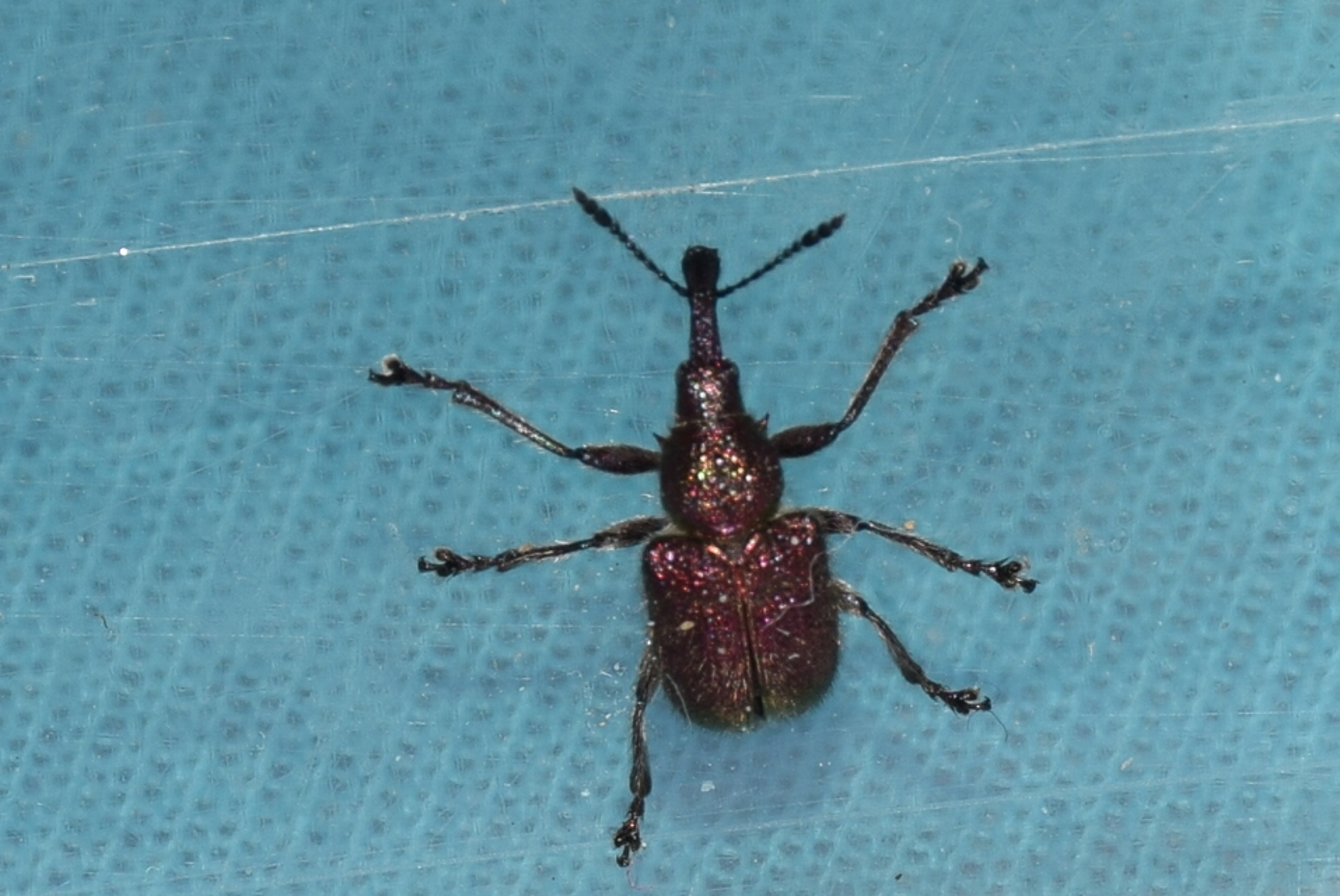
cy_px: 448
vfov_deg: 6.6
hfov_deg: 9.8
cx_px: 670
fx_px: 7824
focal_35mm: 210
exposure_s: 1/160
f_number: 13
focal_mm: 140
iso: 100
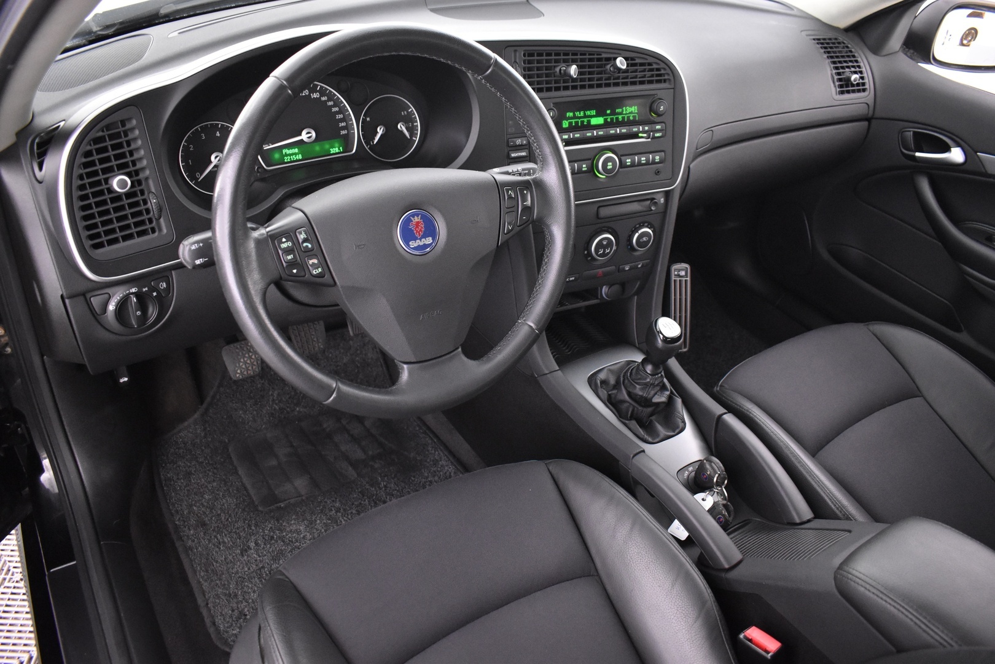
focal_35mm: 27
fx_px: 746
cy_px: 332
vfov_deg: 47.9
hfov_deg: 67.4
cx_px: 498
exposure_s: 1/13
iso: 3200
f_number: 3.5
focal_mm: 18
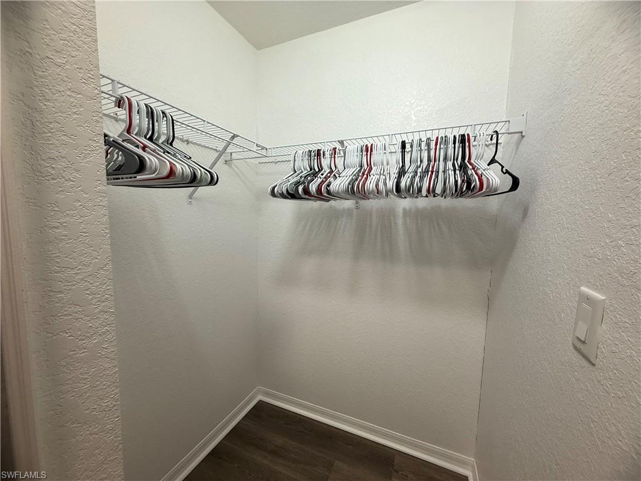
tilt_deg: -5.0
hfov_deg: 102.1
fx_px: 259
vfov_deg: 85.7
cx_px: 320
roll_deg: -1.9
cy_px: 240
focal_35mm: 14
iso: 100
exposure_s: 1/120
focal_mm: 2.22
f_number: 2.2
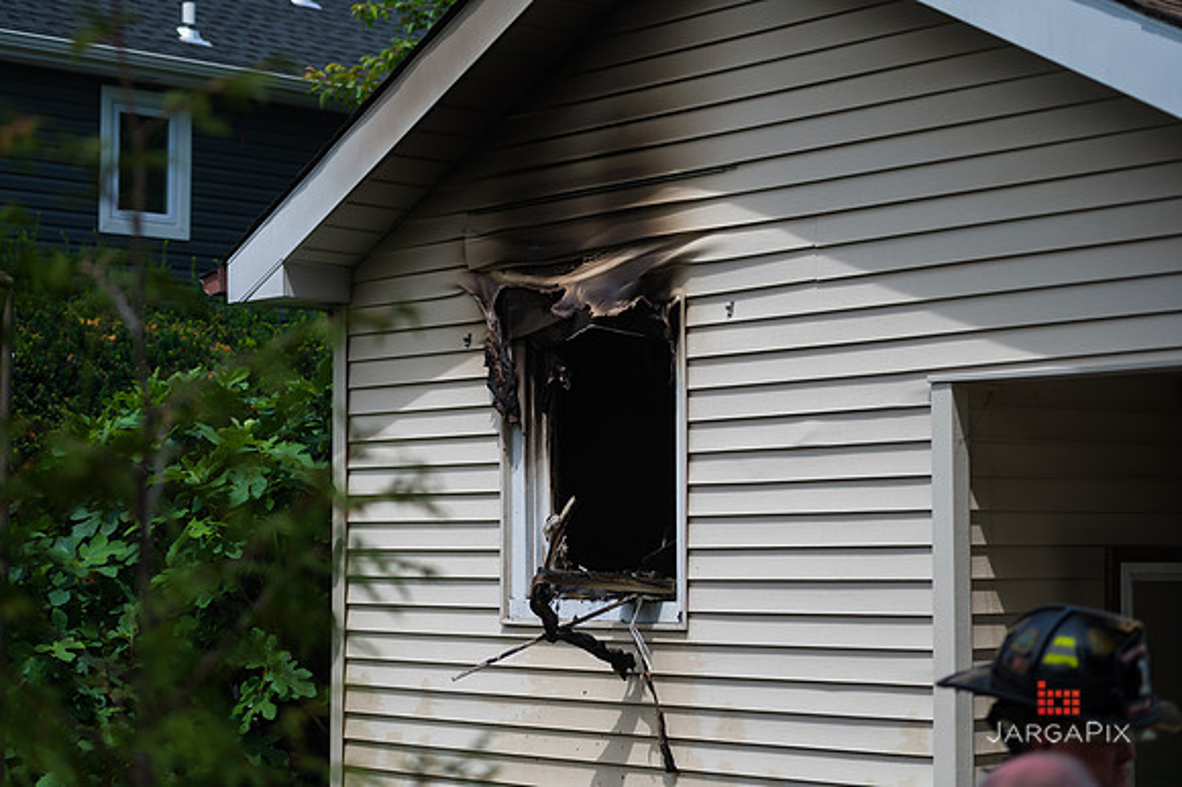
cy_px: 394
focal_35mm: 70
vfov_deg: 19.4
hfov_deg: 28.9
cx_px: 591
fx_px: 2297
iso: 200
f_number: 3.2
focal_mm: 70
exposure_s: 1/4000
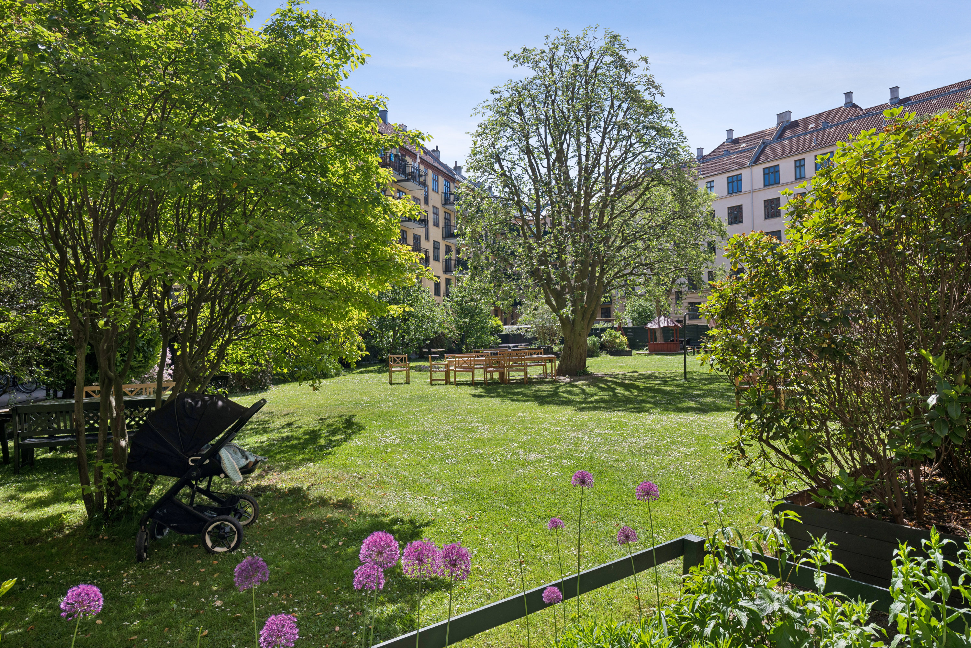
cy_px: 324
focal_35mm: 22
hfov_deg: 78.6
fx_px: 593
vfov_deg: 57.2
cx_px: 486
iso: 160
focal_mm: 22
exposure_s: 1/200
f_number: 10
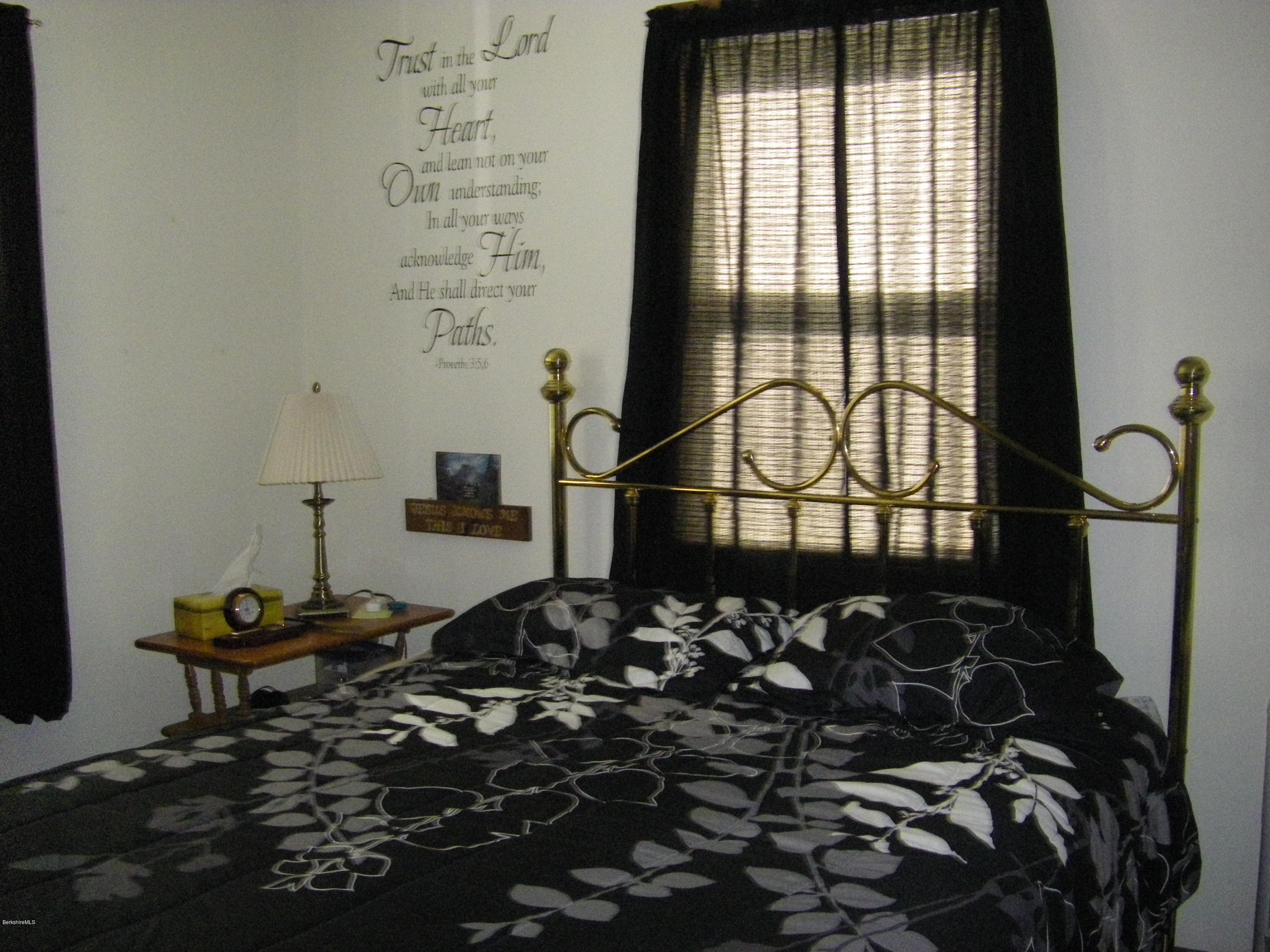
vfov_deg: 37.7
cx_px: 635
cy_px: 476
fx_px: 1394
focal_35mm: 38
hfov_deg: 49.0
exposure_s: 1/50
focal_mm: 6.3
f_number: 3.5
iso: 800
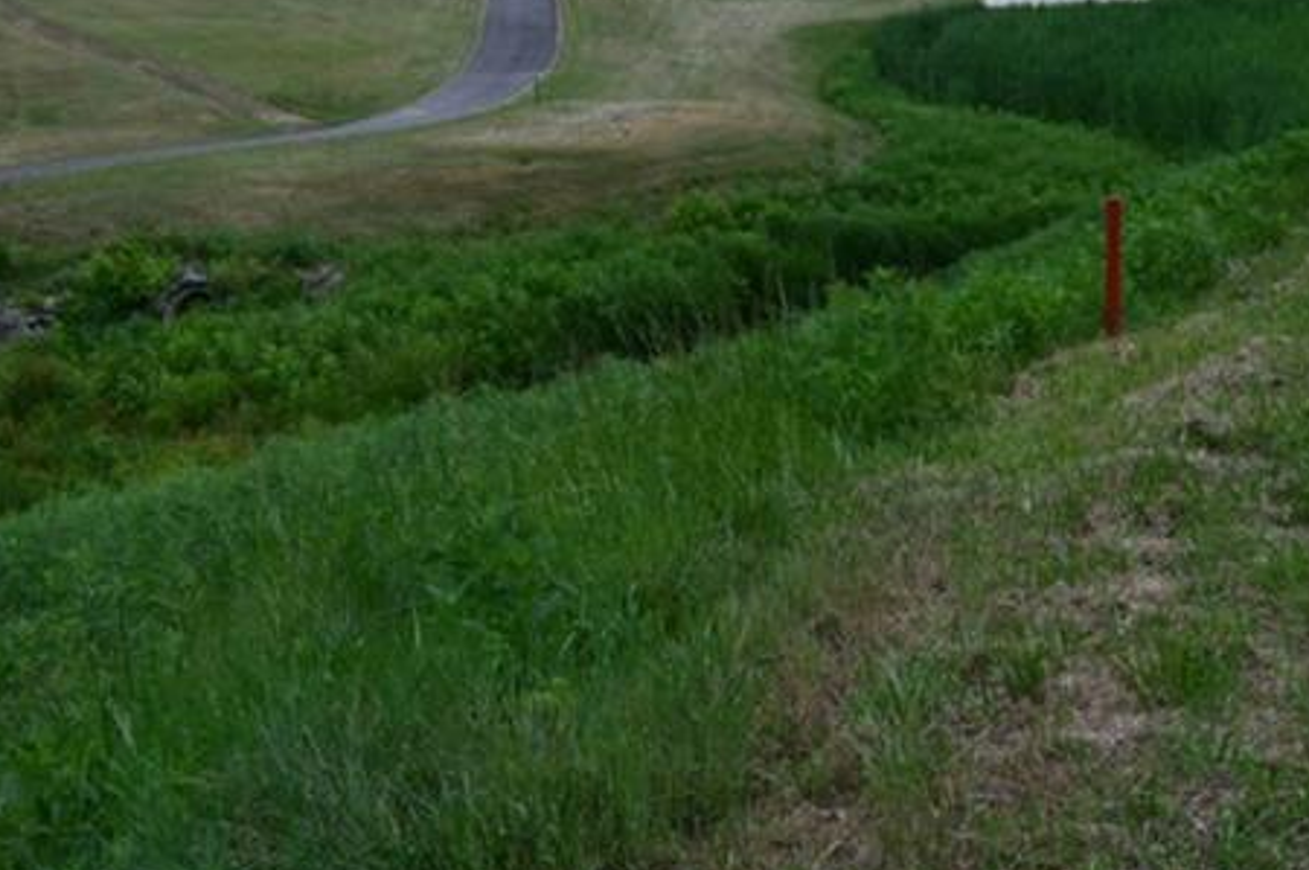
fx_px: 1489
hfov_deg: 46.4
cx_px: 393
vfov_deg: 31.1
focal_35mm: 41
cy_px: 87
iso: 400
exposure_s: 1/250
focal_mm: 12
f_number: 10
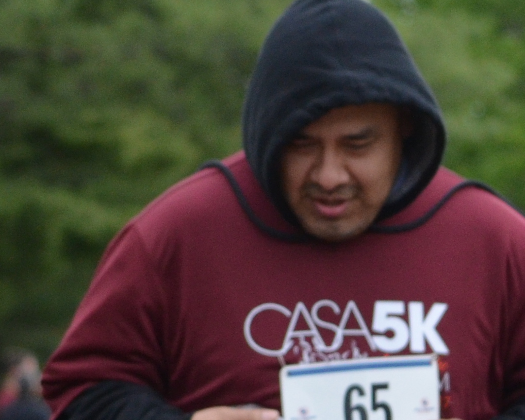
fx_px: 7398
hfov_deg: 4.1
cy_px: 418
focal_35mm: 476
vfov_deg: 3.3
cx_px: 148
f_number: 4.5
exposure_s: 1/800
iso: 800
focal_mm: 70
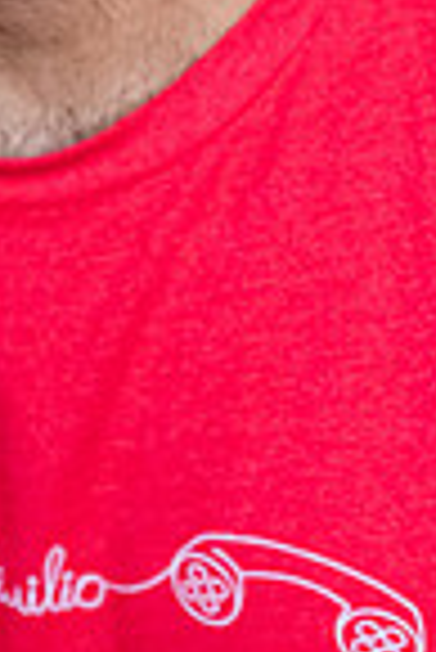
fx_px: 4766
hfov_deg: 5.2
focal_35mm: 263
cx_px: 18
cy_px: -261
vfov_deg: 7.7
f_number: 3.5
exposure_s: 1/250
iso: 2000
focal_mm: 85
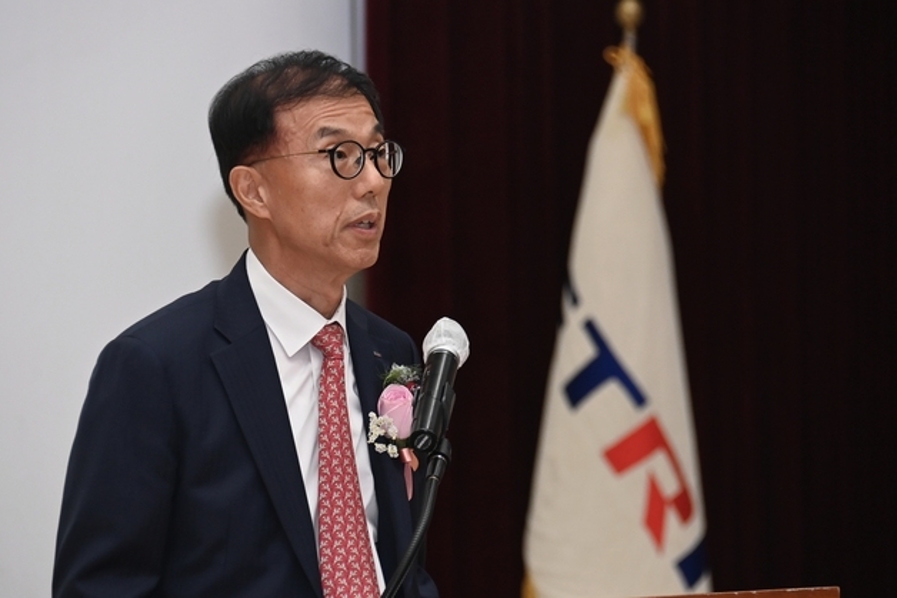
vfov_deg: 5.6
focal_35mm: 247
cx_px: 448
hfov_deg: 8.3
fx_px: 6155
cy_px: 299
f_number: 5.6
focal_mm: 165
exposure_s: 1/60
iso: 1250
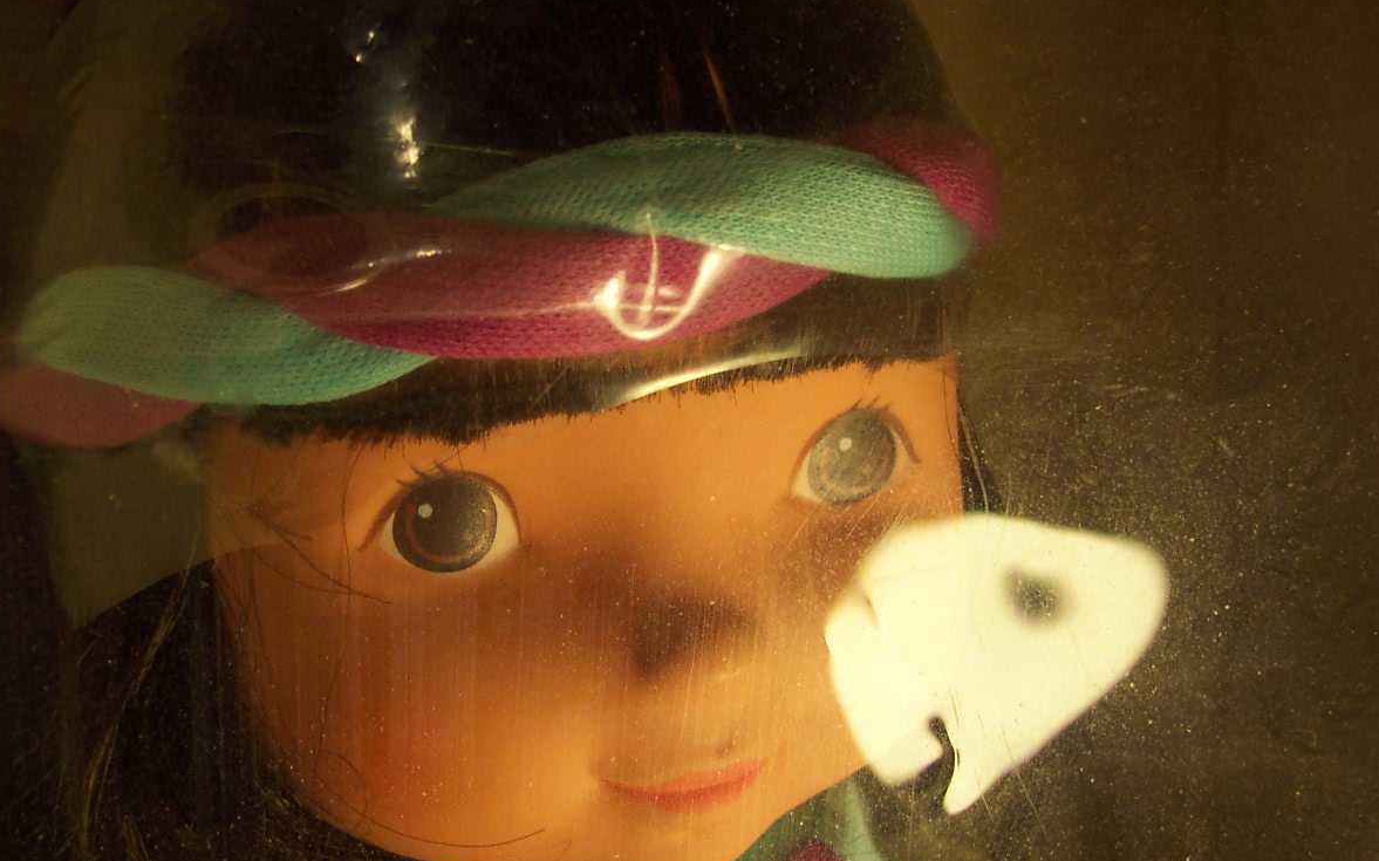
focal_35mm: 40
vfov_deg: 32.0
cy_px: 403
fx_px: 1503
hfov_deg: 49.3
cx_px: 694
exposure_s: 1/125
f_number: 2.8
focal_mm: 5.6
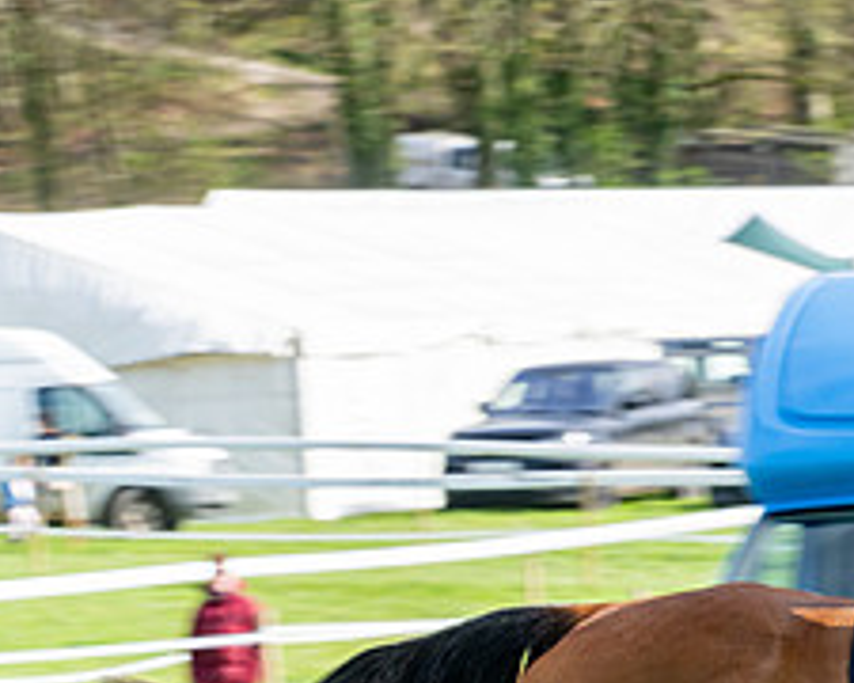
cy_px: 756
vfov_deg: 4.2
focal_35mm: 367
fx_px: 9276
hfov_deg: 5.2
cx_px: 1093
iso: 200
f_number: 11
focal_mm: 130
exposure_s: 1/200
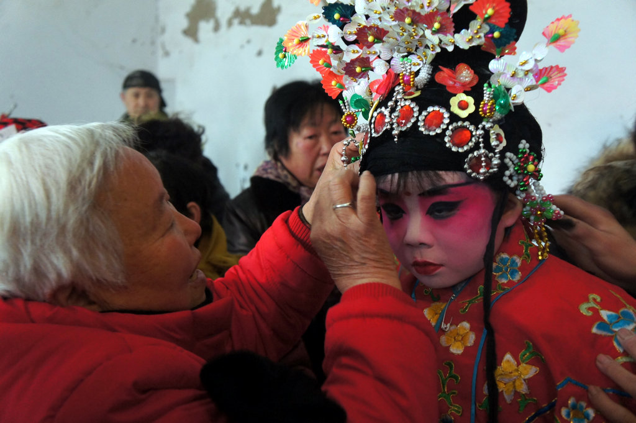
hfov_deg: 45.0
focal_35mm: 44
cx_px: 318
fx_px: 768
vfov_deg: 30.8
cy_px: 212
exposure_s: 1/20
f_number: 4
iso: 1600
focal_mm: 29
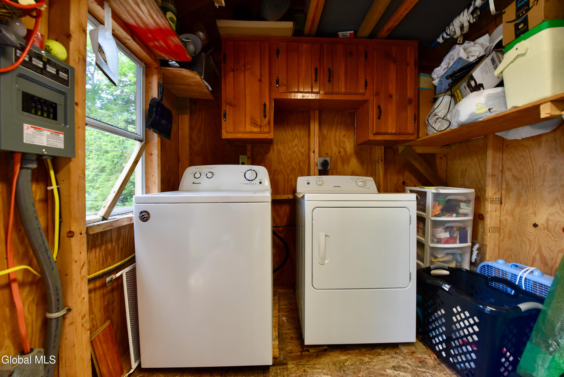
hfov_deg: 104.2
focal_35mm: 14
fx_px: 219
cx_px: 282
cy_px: 188
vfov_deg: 81.3
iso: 800
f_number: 4.5
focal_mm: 14
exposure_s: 1/80
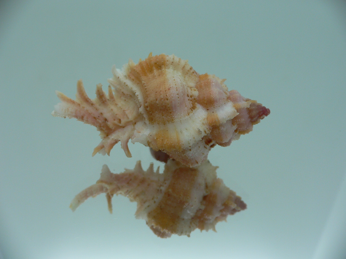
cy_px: 130
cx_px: 173
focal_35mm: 35
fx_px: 350
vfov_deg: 40.7
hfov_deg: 52.6
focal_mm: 4.6
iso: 80
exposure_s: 1/60
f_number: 2.8
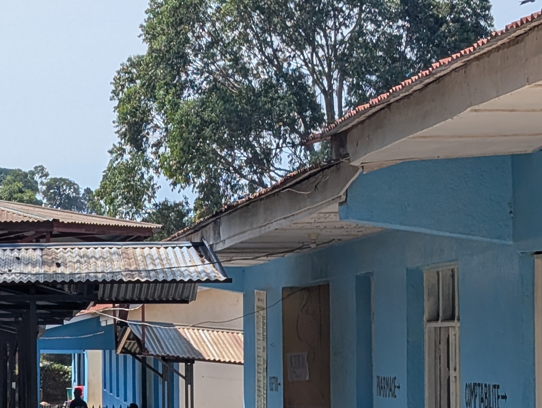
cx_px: -107
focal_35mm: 122
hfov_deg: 15.5
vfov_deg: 12.1
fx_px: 1913
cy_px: 304
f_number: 1.68
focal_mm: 6.9
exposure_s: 1/1299
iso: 22
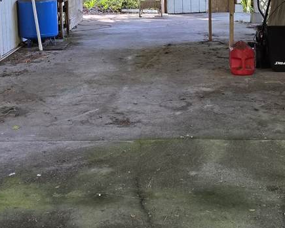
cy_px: 20
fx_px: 557
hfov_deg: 28.7
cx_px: 120
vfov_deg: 22.5
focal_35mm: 66
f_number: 1.8
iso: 160
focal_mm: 5.4
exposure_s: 1/180
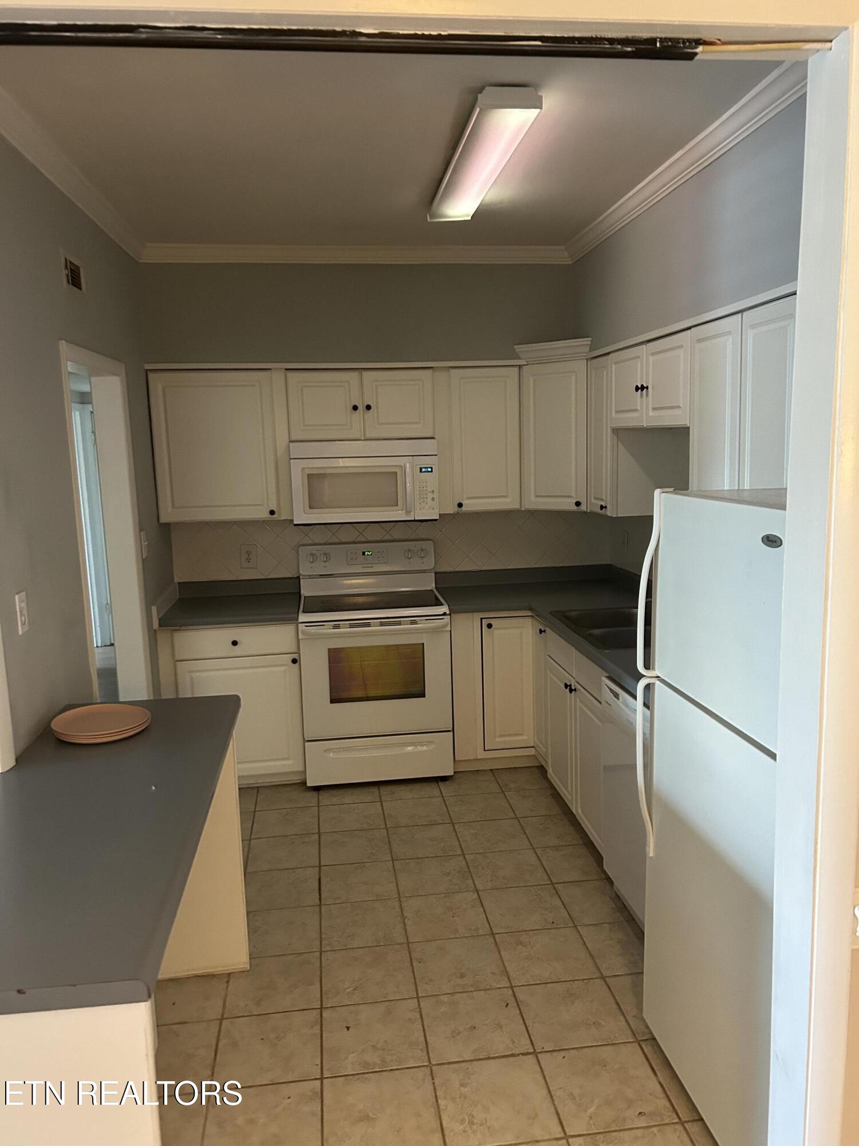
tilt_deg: -8.0
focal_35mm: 26
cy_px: 573
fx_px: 860
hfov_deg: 53.1
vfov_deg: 67.3
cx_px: 430
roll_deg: +1.3
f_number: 1.5
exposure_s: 1/40
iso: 640
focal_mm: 5.7
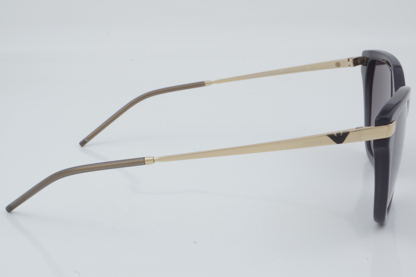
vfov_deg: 18.2
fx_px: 867
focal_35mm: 75
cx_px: 208
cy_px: 138
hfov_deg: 27.0
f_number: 32
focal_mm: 50
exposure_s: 1/3
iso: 100
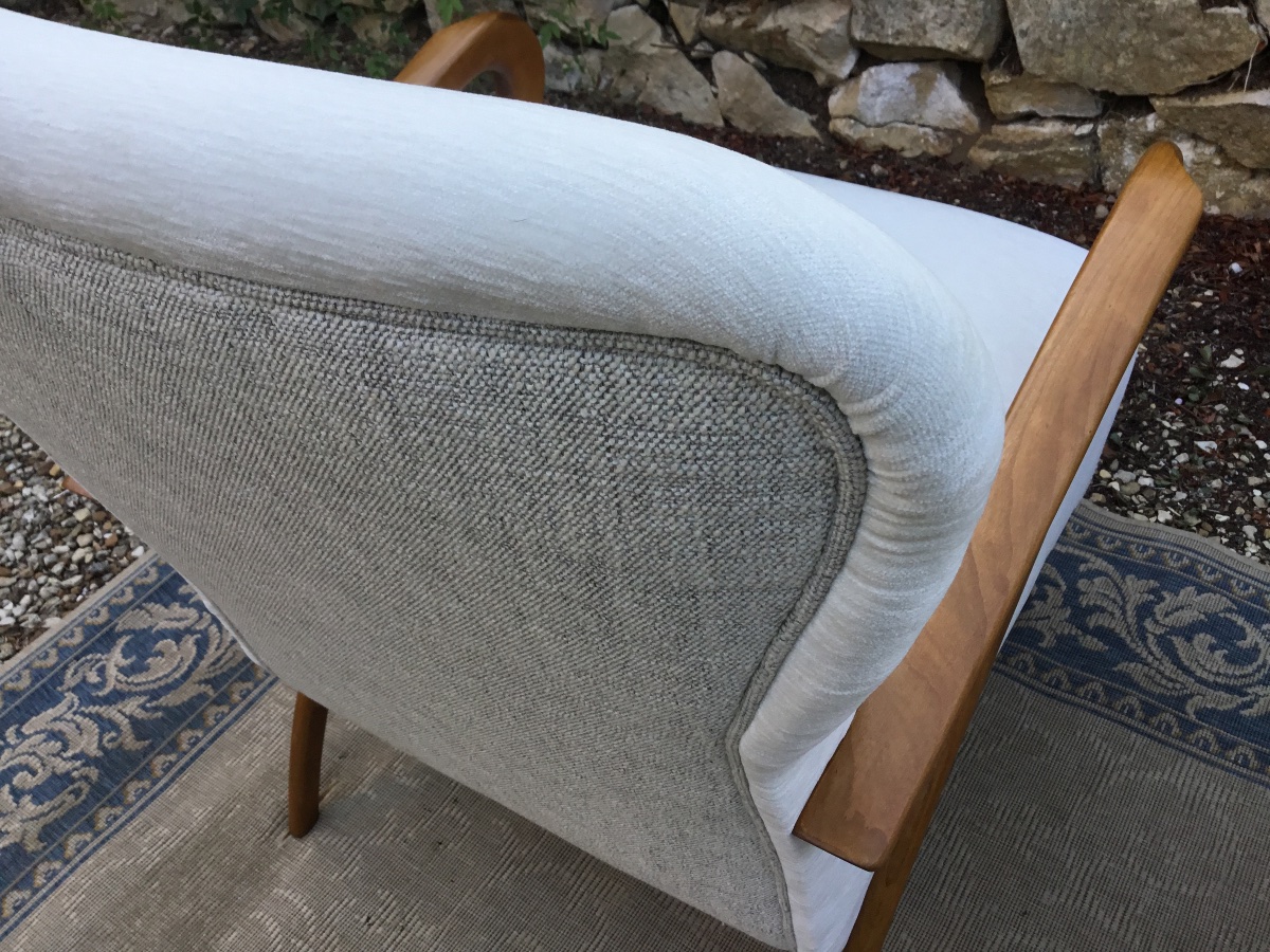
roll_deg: +1.1
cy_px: 476
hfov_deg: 58.4
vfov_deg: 45.4
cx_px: 635
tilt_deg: -40.9
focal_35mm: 31
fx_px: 1137
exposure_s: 1/100
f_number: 2.4
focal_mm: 3.3
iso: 32
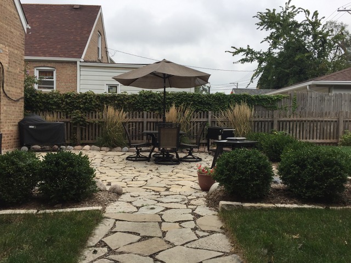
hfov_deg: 61.7
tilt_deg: -2.3
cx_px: 176
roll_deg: -0.7
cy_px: 132
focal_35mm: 29
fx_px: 294
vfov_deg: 48.2
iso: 32
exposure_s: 1/920
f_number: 2.2
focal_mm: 4.15
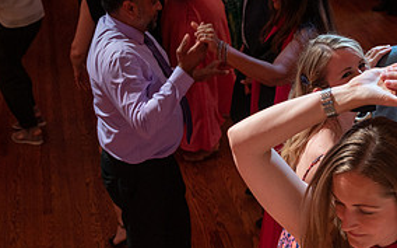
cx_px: 322
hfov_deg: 28.3
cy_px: 180
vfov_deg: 18.2
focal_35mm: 71
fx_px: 768
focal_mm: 34
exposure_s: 1/160
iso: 1600
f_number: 4
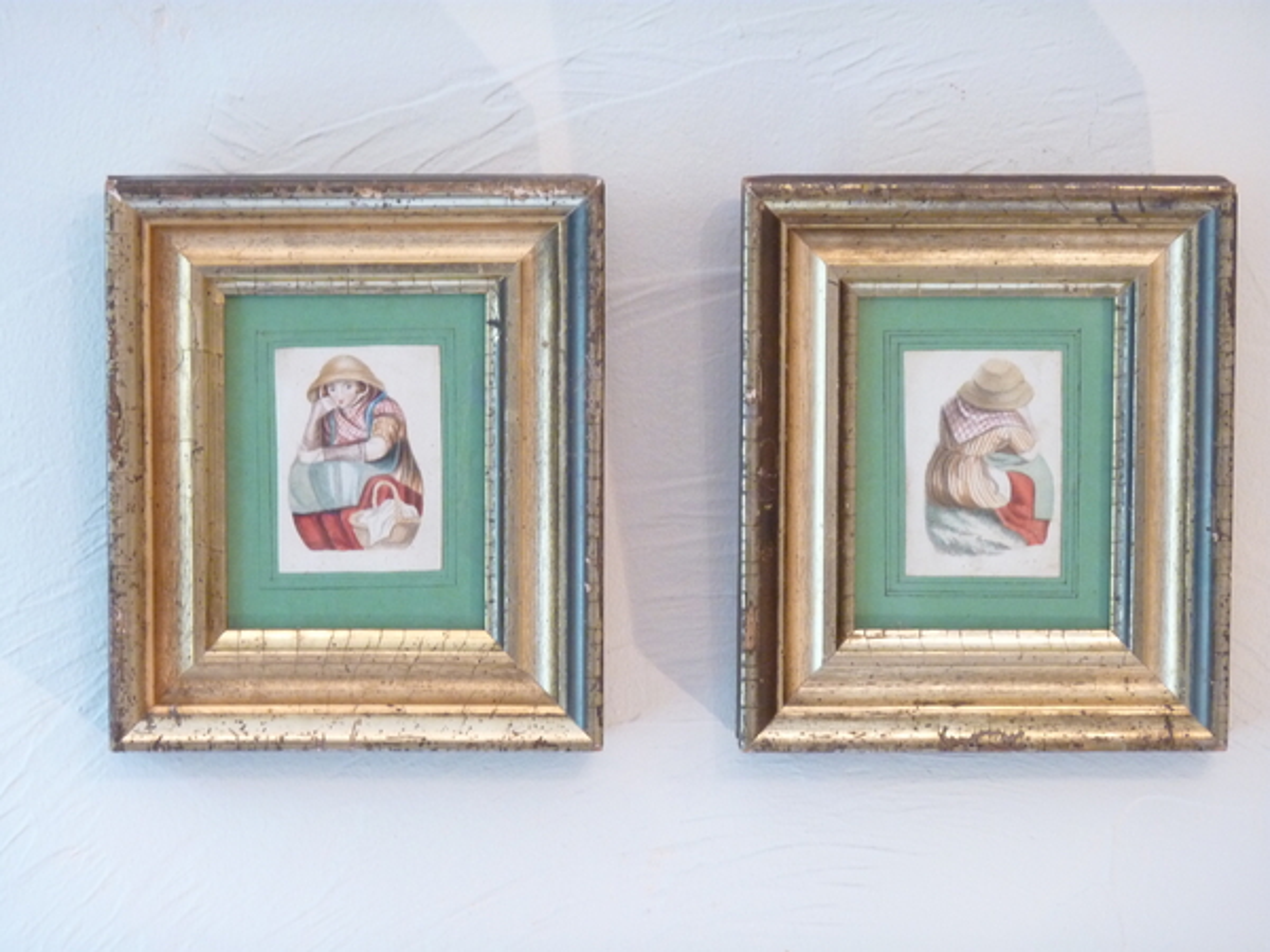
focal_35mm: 182
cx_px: 635
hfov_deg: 10.9
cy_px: 476
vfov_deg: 8.2
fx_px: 6677
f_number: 4.5
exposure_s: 1/10
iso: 400
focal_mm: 29.9
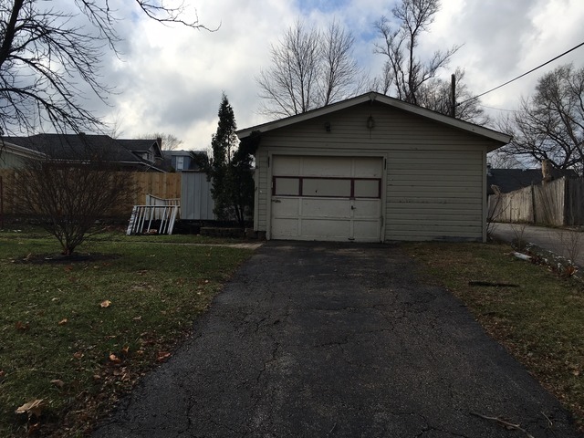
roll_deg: -2.3
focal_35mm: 29
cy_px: 219
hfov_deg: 61.7
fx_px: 489
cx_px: 292
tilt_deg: +2.7
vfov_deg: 48.2
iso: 25
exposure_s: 1/1202
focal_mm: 4.15
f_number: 2.2
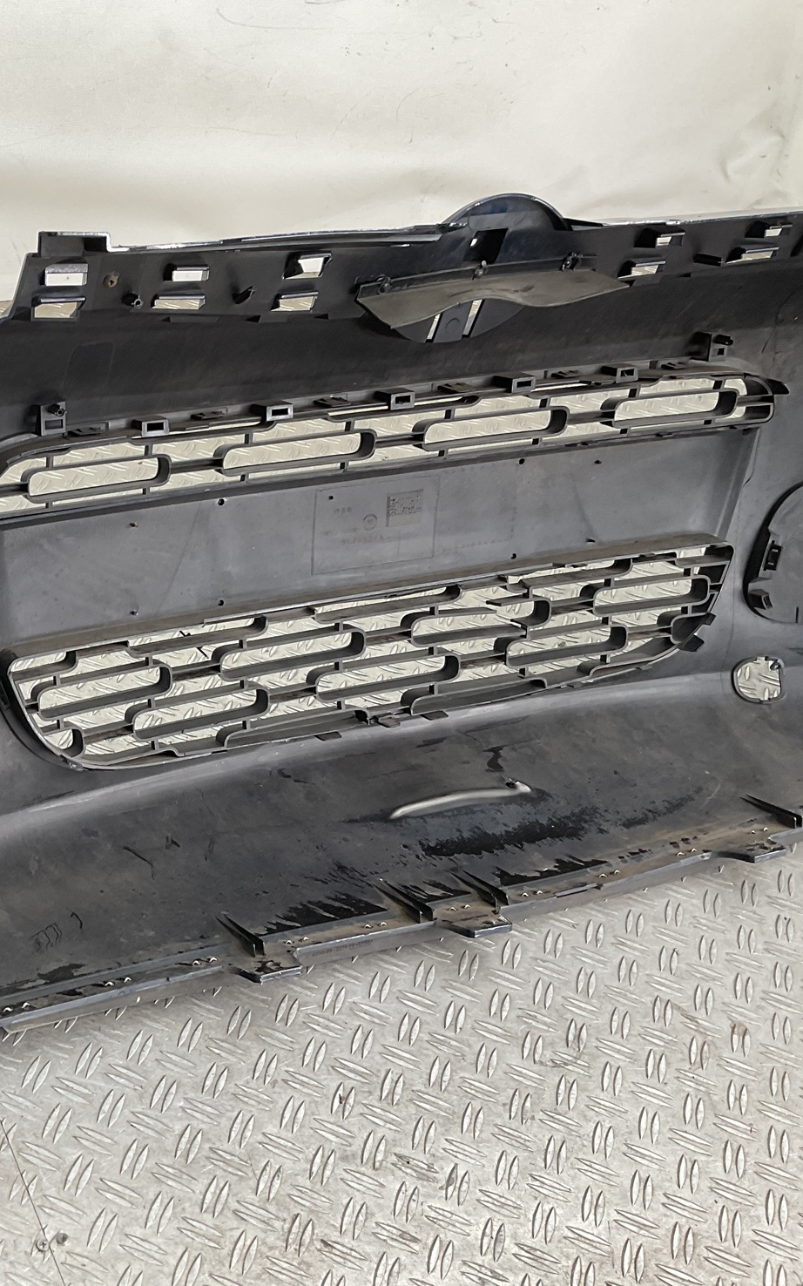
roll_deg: -9.9
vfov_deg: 47.2
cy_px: 638
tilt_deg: -35.3
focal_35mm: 42
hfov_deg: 29.0
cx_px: 38
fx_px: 1471
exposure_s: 1/100
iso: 25
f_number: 1.8
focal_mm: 3
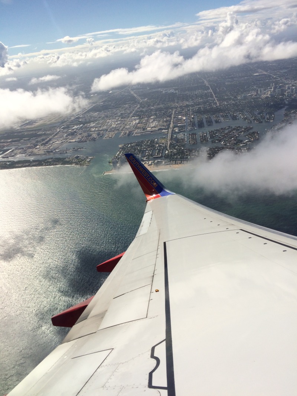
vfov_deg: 61.6
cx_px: 148
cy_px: 198
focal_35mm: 29
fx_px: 332
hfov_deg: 48.2
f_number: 2.2
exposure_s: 1/2933
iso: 32
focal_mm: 4.15
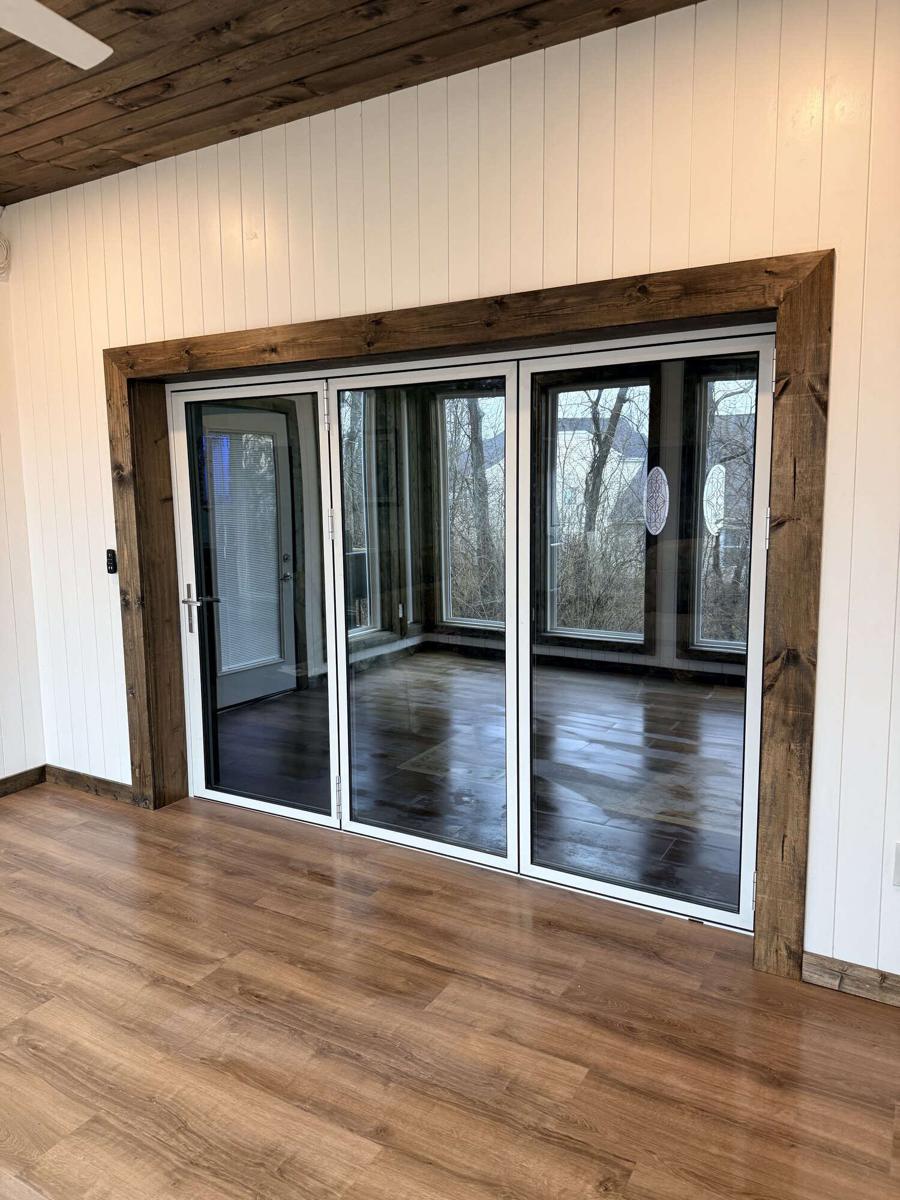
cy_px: 600
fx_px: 832
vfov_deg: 71.6
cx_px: 450
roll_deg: +0.4
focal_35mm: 24
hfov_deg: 56.8
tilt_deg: -6.8
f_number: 1.78
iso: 200
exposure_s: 1/120
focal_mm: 6.76
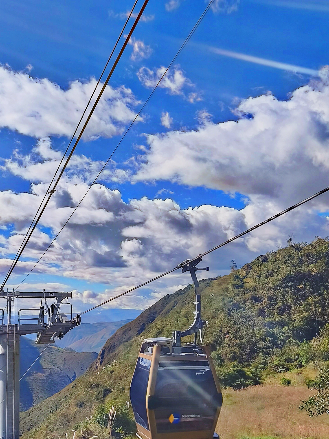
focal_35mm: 48
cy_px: 264
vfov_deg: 39.5
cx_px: 127
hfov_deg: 30.2
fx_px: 608
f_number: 1.7
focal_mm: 6.06
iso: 50
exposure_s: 1/425
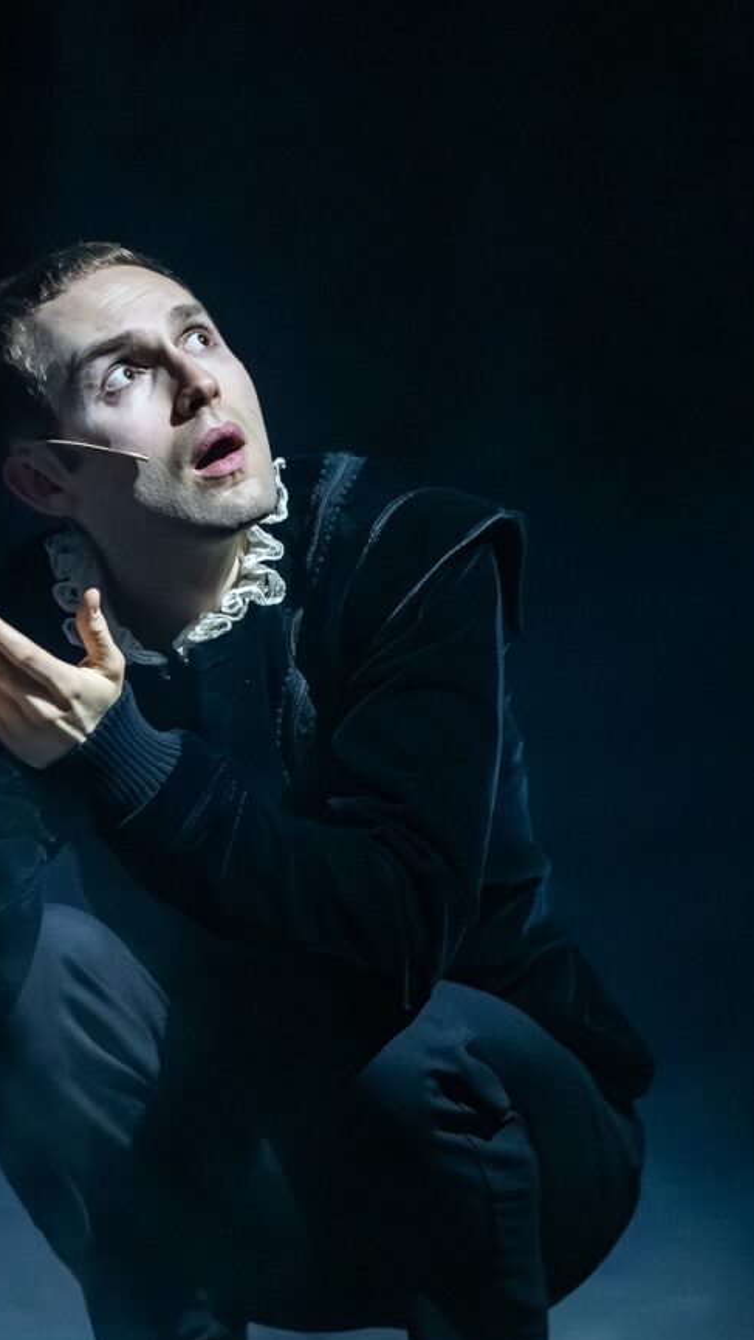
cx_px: 207
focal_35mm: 276
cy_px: 804
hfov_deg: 4.4
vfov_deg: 7.8
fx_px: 9803
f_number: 2.8
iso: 5000
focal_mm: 190
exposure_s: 1/100
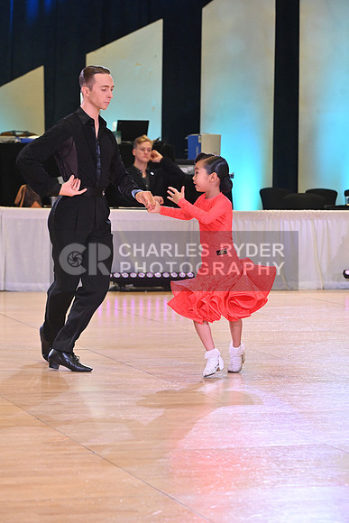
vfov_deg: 16.8
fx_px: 1773
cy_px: 262
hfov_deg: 11.2
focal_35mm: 122
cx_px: 174
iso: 4000
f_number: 6.3
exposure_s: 1/400
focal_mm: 122
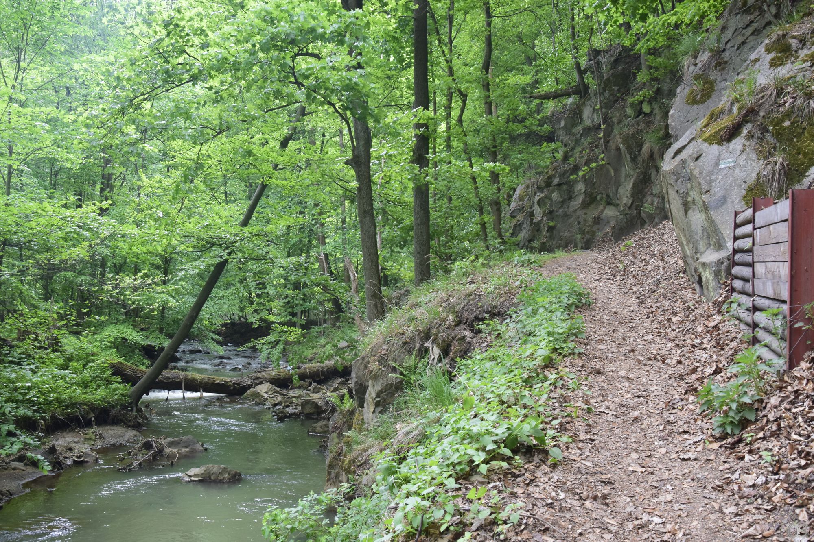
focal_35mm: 36
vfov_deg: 36.9
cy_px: 271
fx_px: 814
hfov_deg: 53.1
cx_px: 407
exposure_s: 1/50
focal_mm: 24
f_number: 11
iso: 400
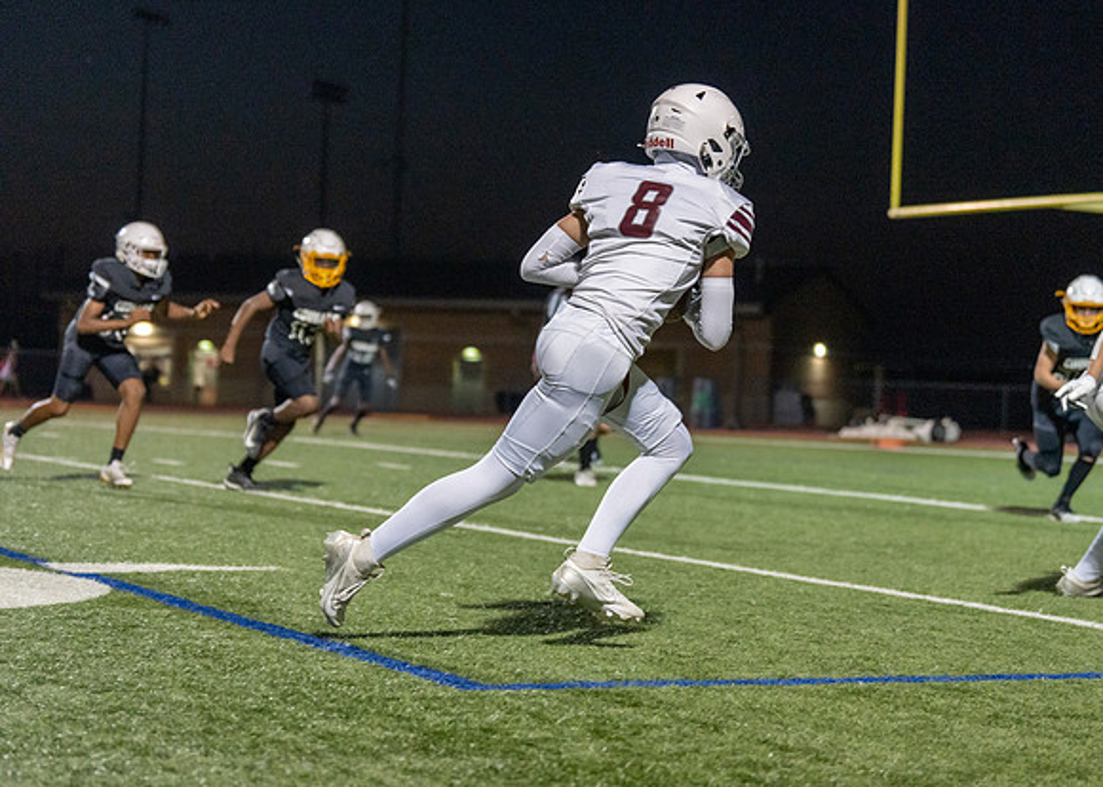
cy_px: 350
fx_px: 2613
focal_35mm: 83
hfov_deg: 23.8
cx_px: 546
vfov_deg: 17.1
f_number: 2.8
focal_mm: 70
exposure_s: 1/1000
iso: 2000
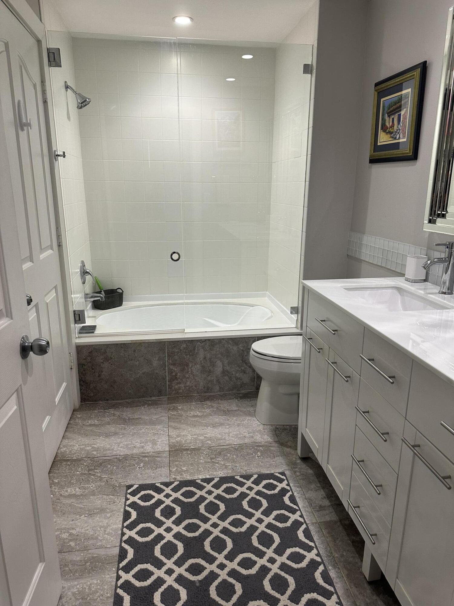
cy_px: 303
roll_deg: -0.7
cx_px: 227
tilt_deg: -16.4
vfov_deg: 71.6
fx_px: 420
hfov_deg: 56.8
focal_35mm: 24
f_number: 1.78
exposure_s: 1/60
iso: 125
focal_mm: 6.86
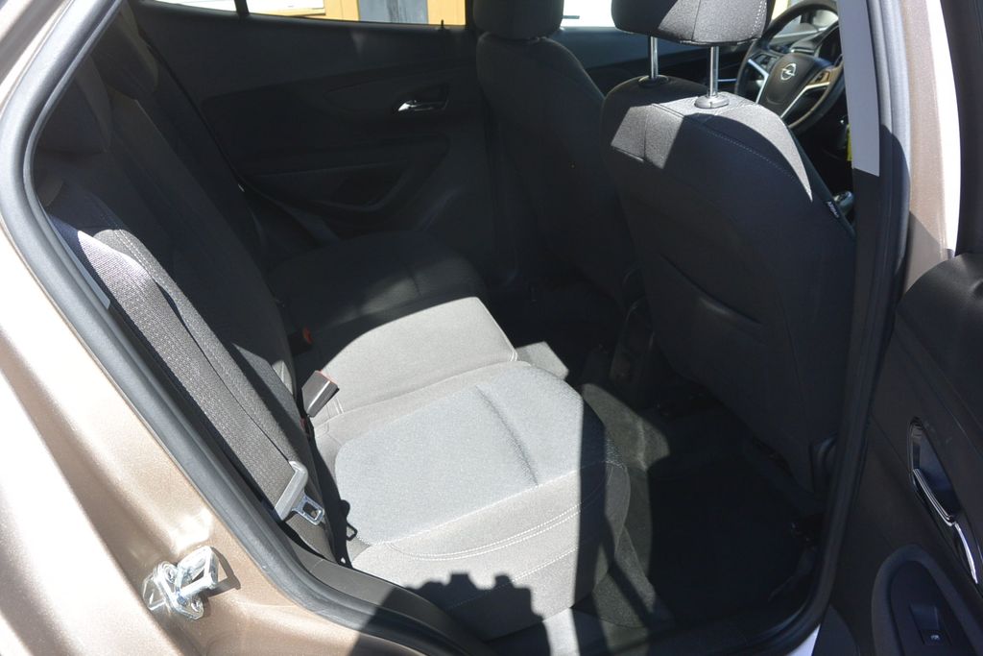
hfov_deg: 67.4
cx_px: 492
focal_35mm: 27
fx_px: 737
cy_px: 328
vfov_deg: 47.9
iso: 160
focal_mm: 10
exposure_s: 1/320
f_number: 4
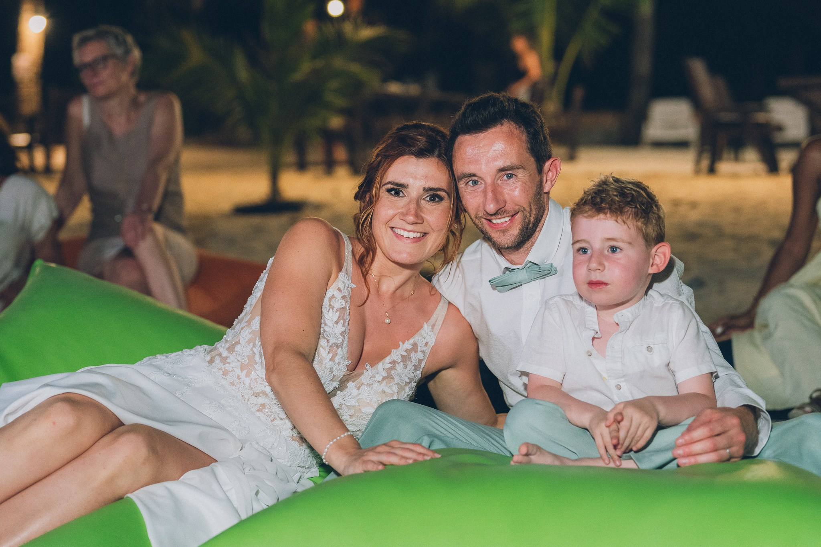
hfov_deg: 27.0
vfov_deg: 18.2
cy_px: 274
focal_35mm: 75
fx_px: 1710
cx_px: 410
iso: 1250
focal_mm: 50
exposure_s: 1/125
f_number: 1.8
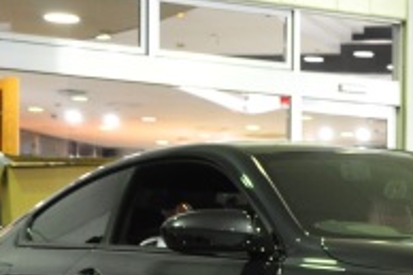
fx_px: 1559
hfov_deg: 14.7
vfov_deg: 10.0
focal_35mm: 136
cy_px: 291
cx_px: 470
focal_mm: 30
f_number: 6.3
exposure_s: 1/15
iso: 800
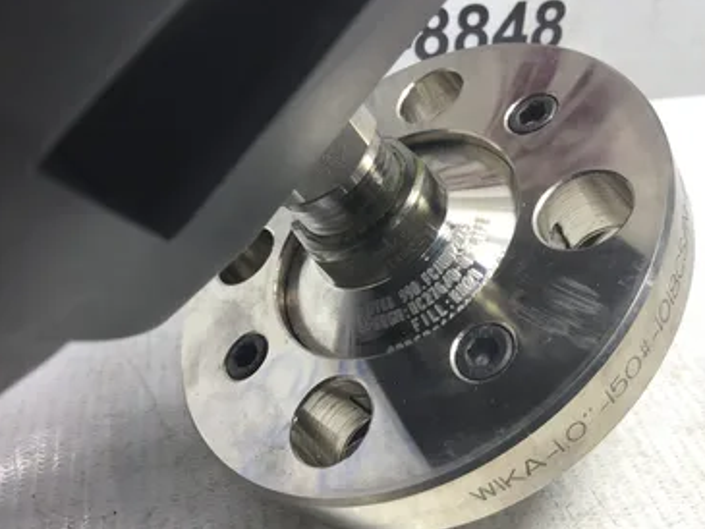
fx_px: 693
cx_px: 377
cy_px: 264
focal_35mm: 34
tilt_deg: -37.1
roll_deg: -2.3
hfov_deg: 53.9
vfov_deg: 41.8
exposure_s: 1/60
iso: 32
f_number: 2.4
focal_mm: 3.3
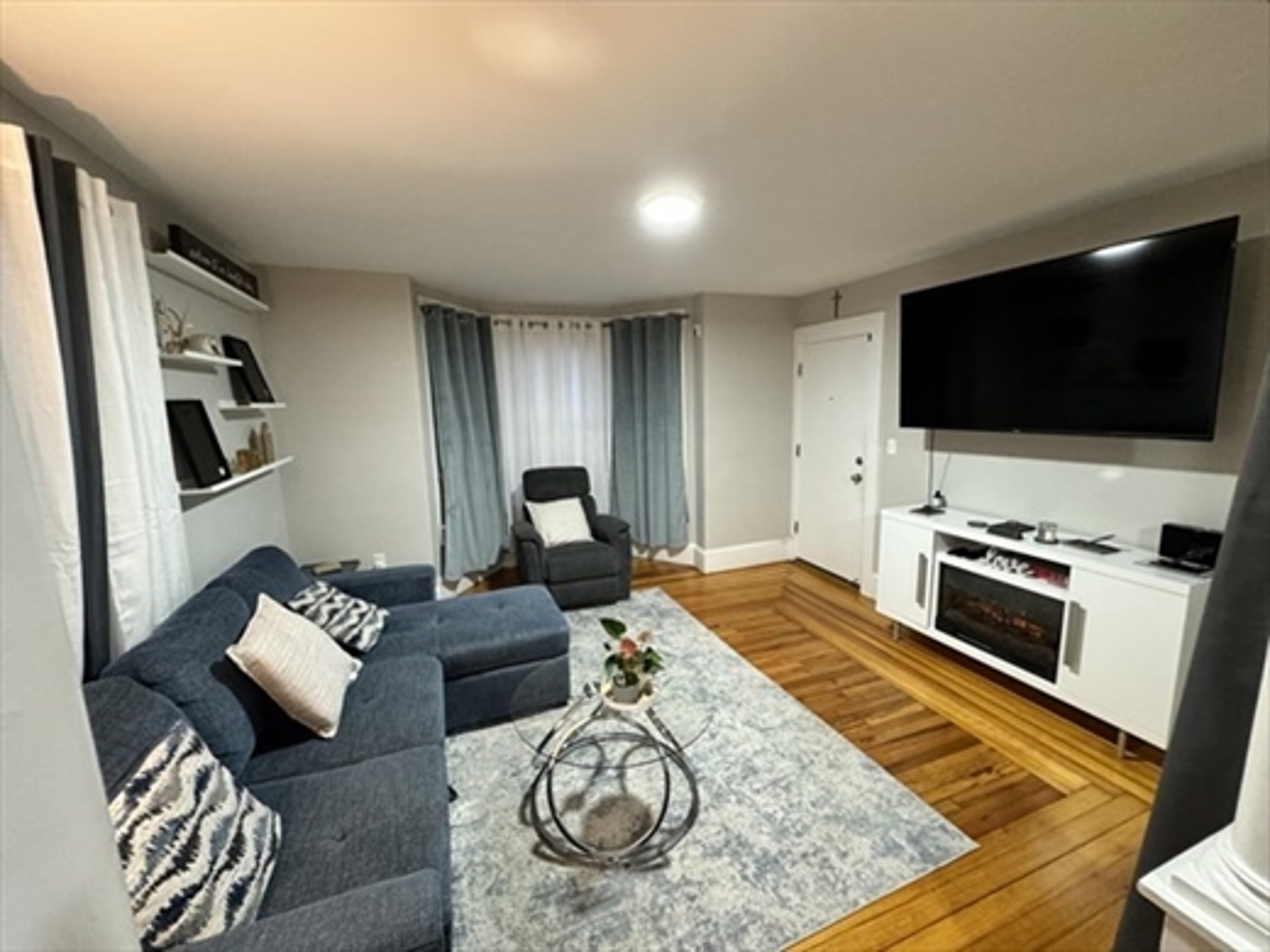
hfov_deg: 102.1
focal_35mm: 14
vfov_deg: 85.7
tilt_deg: -8.5
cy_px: 476
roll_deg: +1.1
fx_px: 514
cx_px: 635
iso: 500
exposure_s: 1/60
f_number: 2.2
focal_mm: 2.22
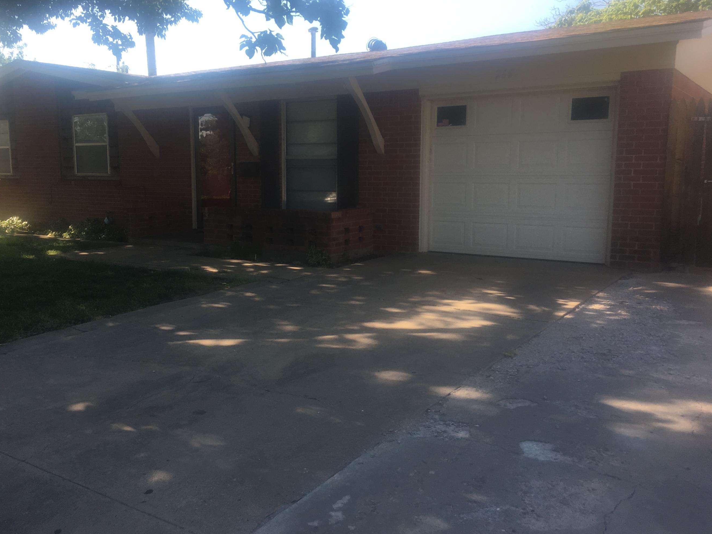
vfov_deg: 42.9
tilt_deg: -8.2
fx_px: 679
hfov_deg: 55.2
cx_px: 308
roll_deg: +0.5
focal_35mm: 33
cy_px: 268
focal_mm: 4.15
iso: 25
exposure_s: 1/361
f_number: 2.2
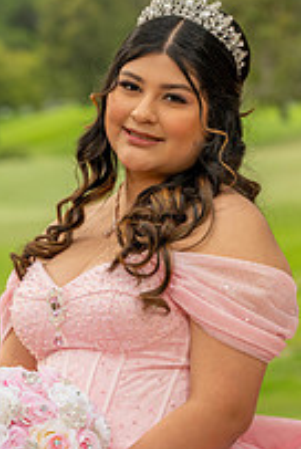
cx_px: 111
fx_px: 4837
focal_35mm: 387
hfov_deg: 3.6
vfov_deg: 5.3
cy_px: 290
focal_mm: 175
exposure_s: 1/200
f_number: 8
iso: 320
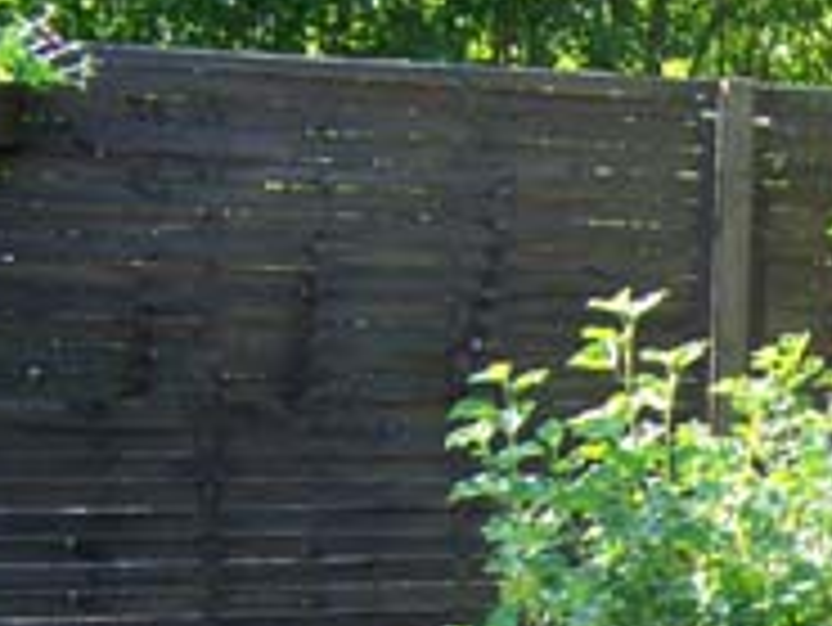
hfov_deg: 14.9
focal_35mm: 123
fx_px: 2958
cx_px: 1219
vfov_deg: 11.8
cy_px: 775
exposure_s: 1/160
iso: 160
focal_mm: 6.3
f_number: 2.8
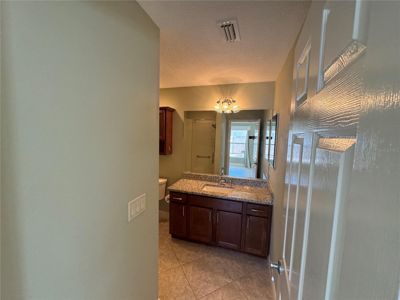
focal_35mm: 14
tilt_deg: -8.4
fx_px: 162
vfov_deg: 85.7
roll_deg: -2.0
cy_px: 150
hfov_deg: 102.1
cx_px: 200
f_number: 2.2
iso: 320
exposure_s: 1/120
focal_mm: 2.22
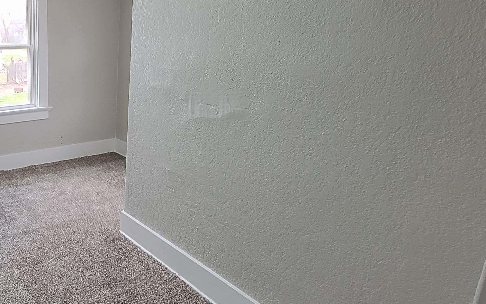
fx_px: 371
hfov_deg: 57.1
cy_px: 125
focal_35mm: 28
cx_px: 47
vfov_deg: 44.4
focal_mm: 2.2
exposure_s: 1/60
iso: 125
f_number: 2.2
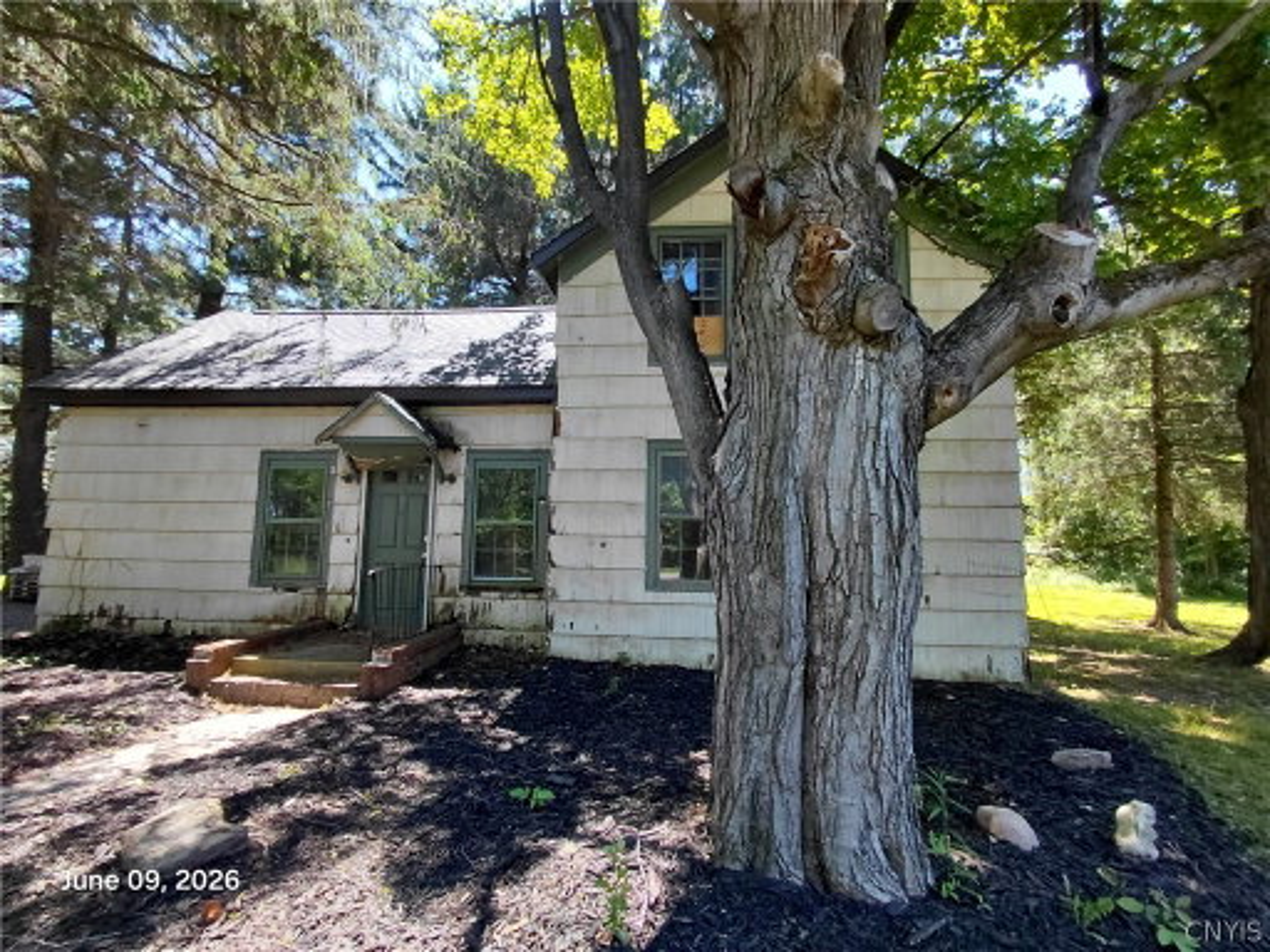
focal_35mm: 16
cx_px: 635
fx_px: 587
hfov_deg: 94.5
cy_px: 476
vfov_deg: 78.1
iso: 40
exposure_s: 1/198
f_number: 2.2
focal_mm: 1.64
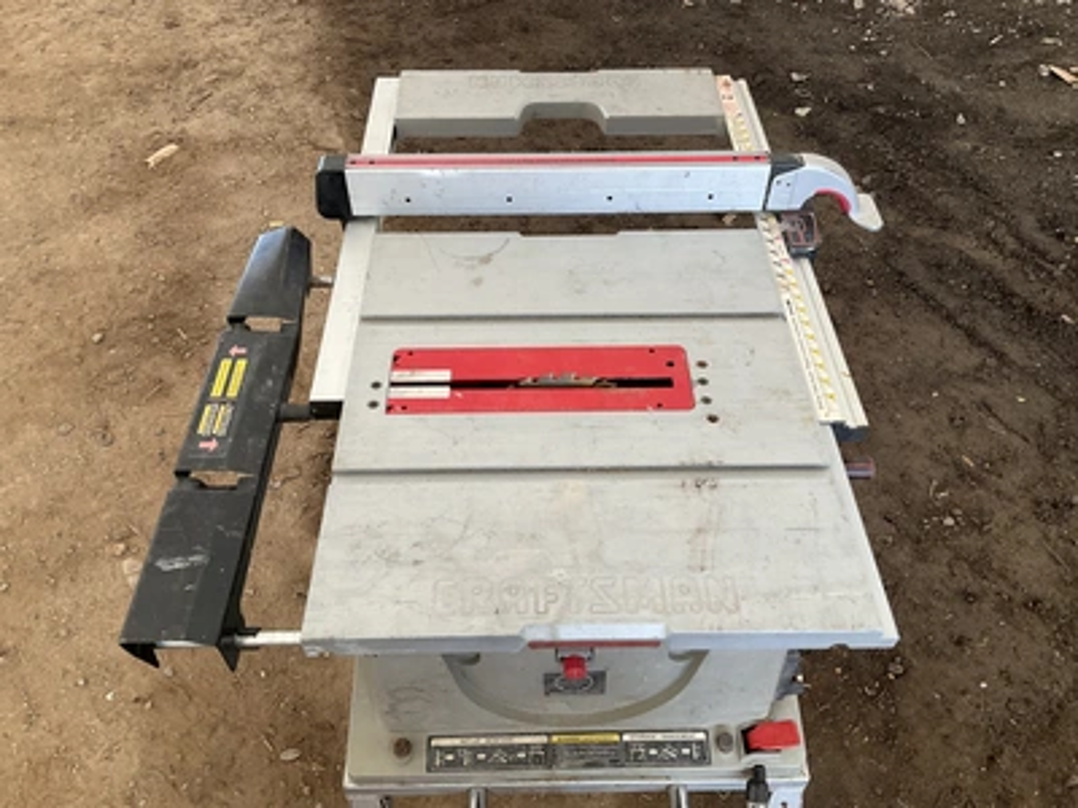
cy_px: 404
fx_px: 903
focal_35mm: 29
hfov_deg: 61.7
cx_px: 539
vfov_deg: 48.2
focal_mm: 3
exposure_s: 1/122
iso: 64
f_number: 1.8
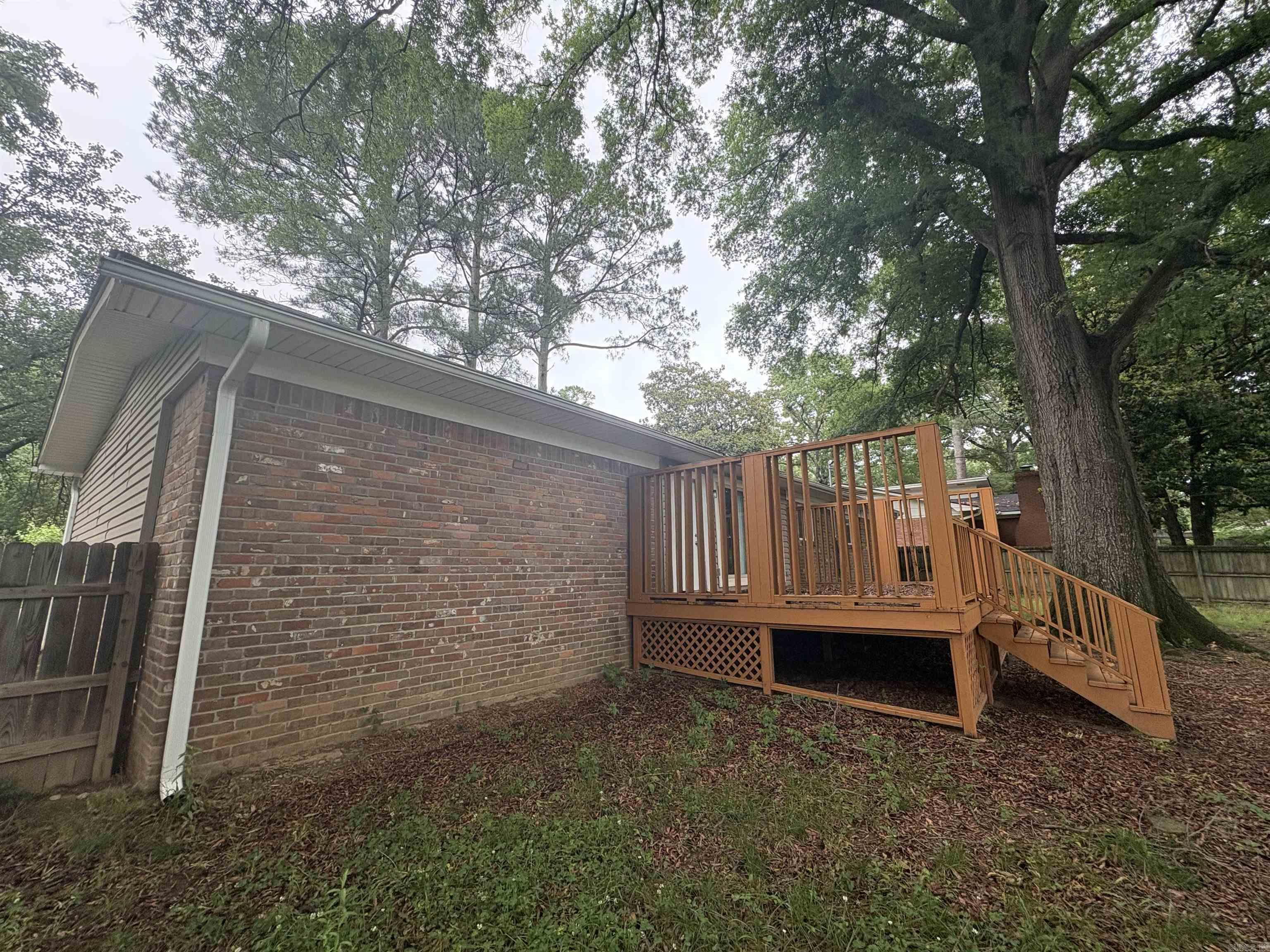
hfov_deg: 102.1
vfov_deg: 85.7
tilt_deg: +11.5
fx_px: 514
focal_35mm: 14
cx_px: 635
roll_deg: +0.5
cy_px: 476
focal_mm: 2.22
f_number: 2.2
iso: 80
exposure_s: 1/99
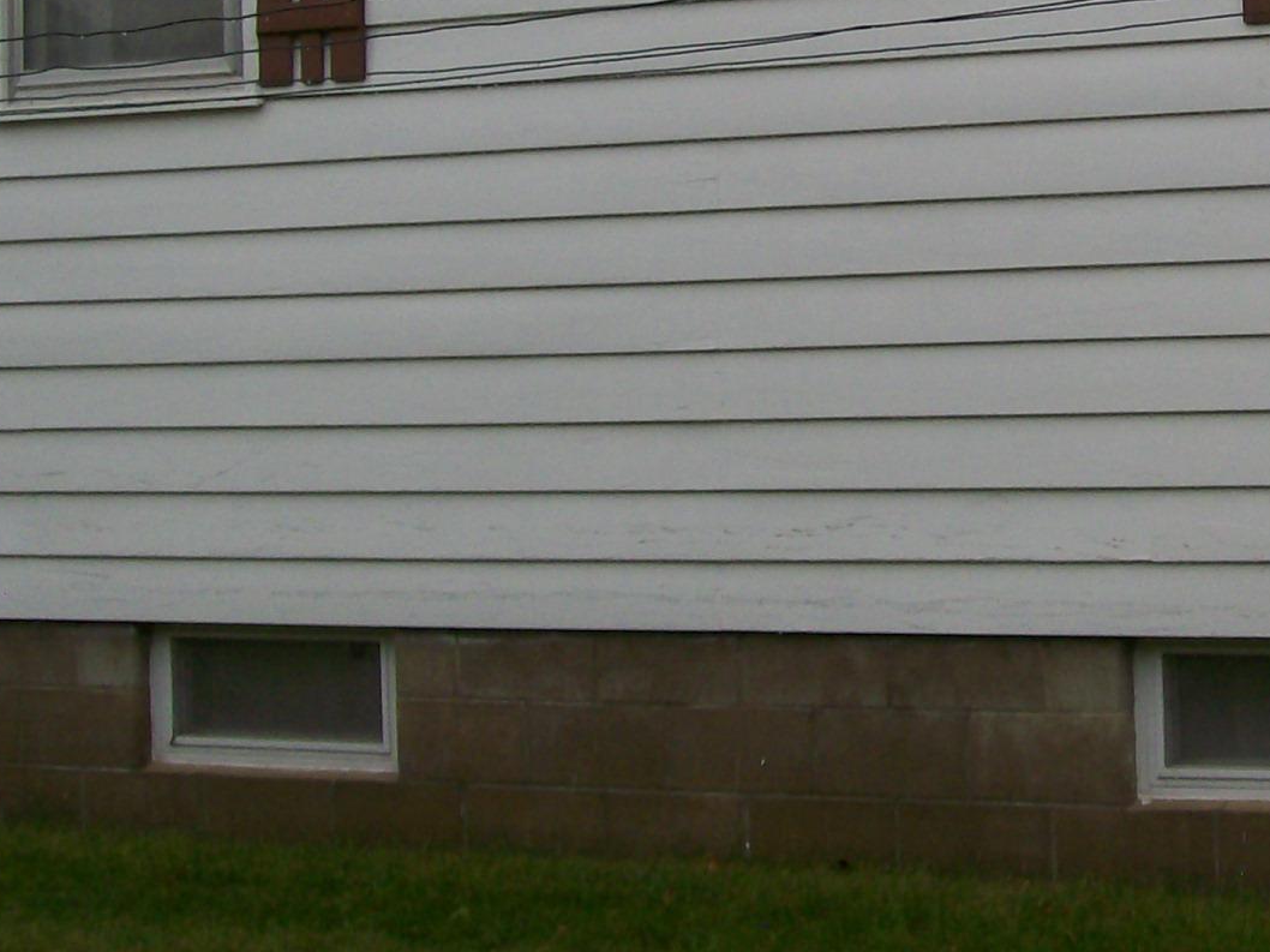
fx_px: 3595
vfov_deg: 14.9
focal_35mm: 98
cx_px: 1307
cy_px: 68
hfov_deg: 19.4
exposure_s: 1/218
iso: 80
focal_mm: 7.6
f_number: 3
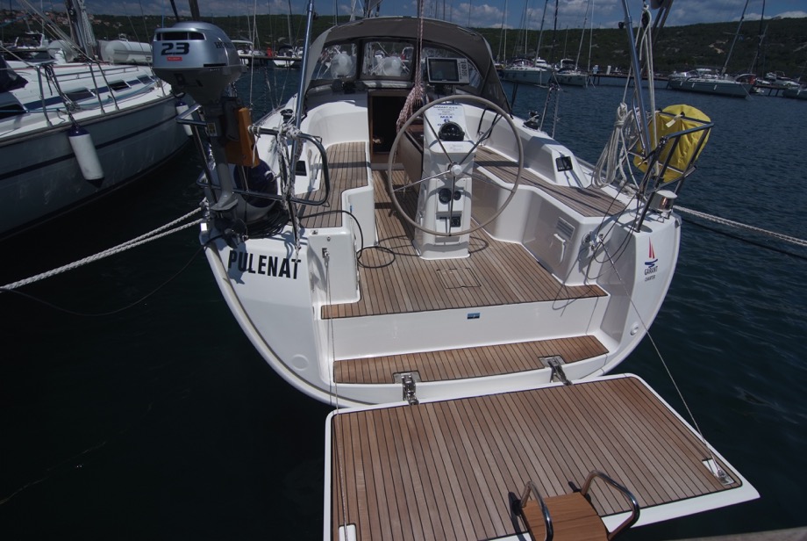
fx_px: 382
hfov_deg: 93.2
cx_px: 404
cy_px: 270
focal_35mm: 17
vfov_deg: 70.6
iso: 100
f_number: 5.6
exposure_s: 1/500
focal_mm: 11
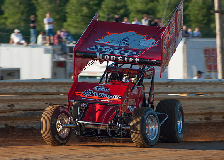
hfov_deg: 5.6
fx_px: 2275
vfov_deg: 4.0
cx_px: 101
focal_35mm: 358
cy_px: 90
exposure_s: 1/640
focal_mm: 200
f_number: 4
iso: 100
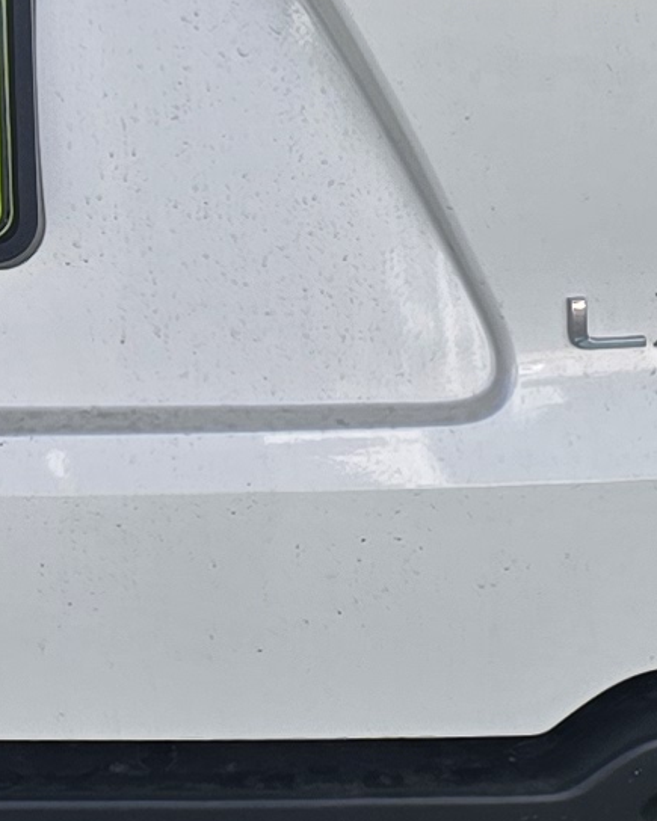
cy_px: -527
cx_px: -403
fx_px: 4012
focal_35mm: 165
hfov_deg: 9.1
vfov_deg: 11.1
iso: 12
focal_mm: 6.3
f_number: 1.7
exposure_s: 1/133
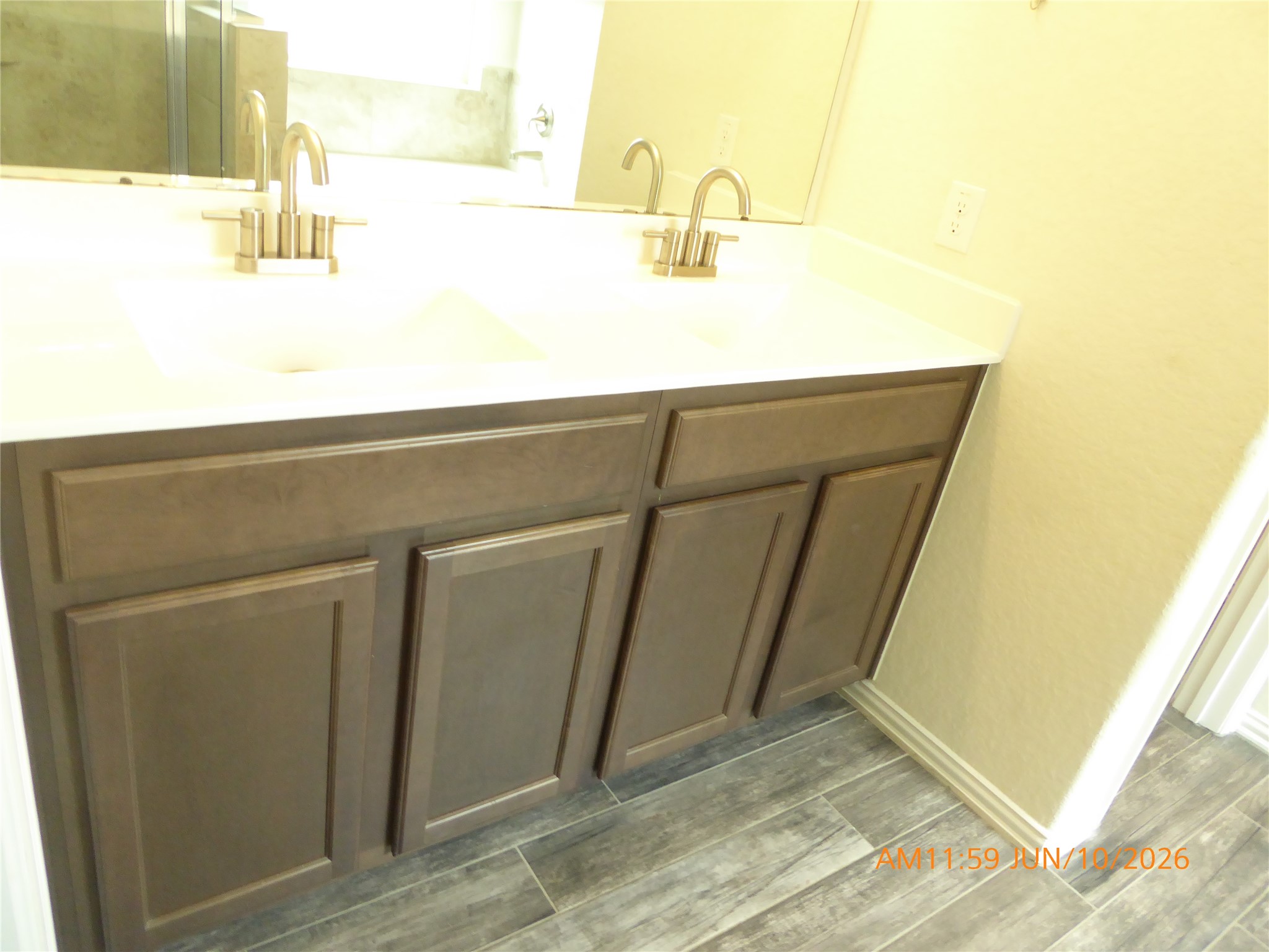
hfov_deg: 71.6
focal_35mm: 24
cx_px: 634
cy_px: 476
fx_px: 880
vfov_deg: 56.8
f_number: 3.3
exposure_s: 1/25
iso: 400
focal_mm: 4.3
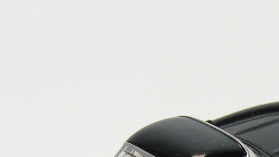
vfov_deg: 6.0
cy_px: 166
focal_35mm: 200
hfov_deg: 10.8
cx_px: 210
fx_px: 1479
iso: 100
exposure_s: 1/30
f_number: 4
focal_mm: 14
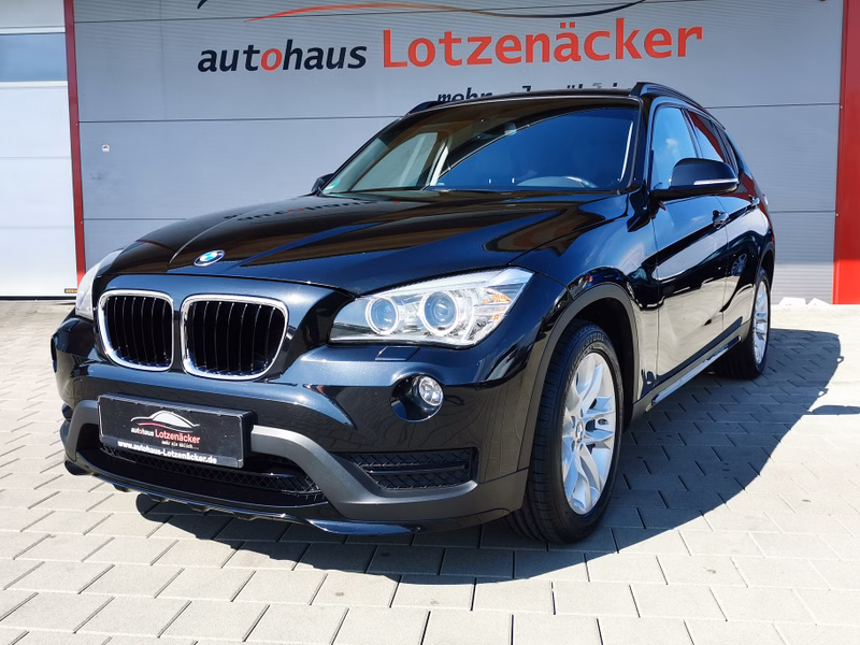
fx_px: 845
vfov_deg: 41.8
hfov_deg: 54.0
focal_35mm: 34
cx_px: 430
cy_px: 322
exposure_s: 1/1361
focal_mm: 5.58
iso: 50
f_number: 1.8
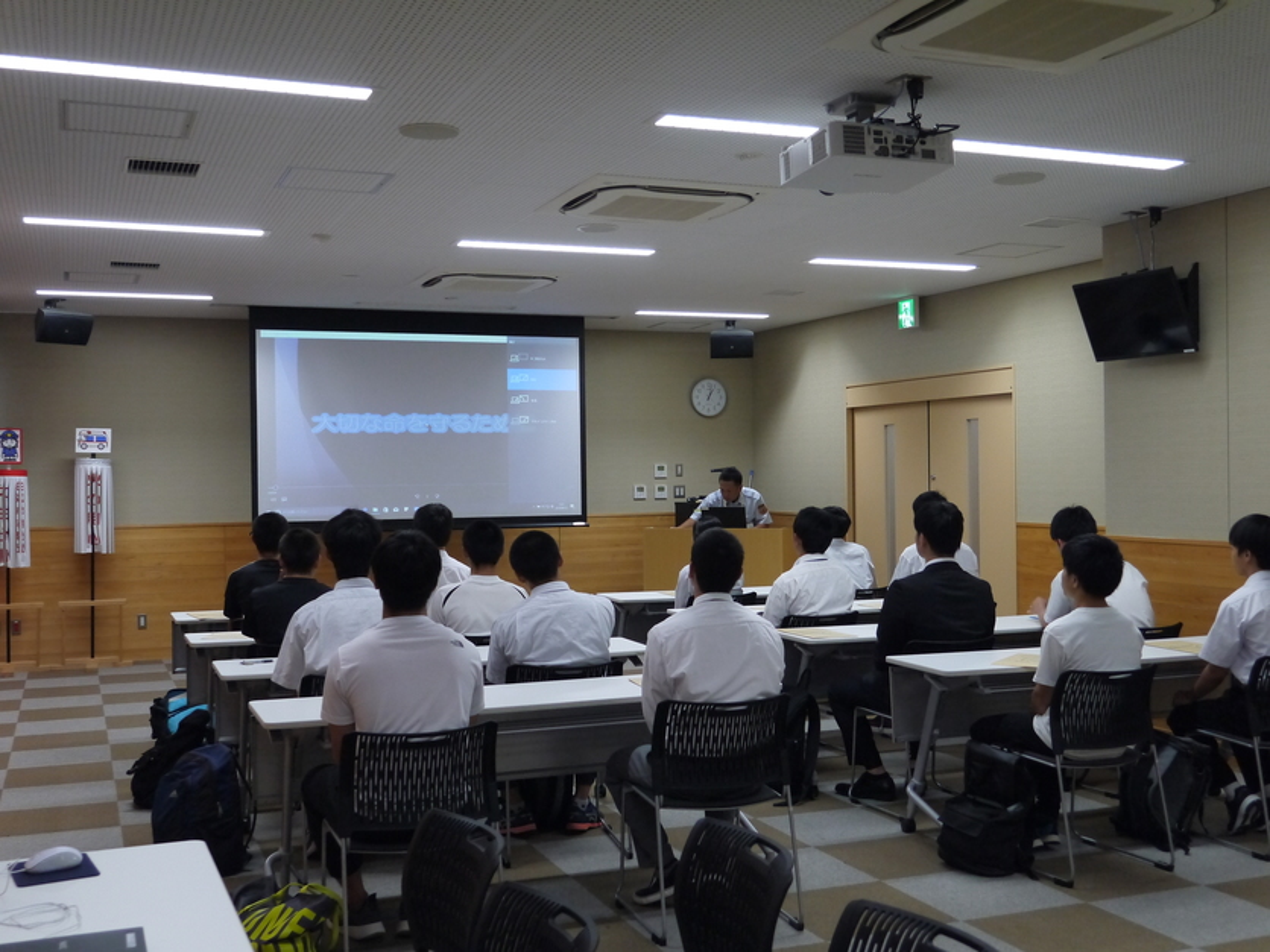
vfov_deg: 36.0
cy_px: 476
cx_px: 635
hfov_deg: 46.8
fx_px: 1468
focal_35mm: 40
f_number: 4.4
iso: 800
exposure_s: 1/125
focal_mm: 20
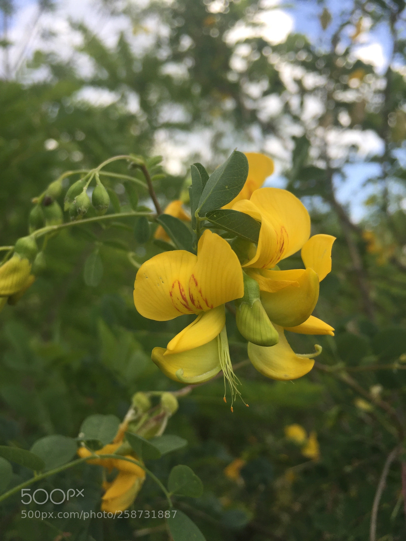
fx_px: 454
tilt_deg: +8.7
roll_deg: +3.9
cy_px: 270
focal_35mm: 29
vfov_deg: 61.7
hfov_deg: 48.2
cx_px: 203
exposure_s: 1/628
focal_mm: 4.15
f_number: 2.2
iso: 32
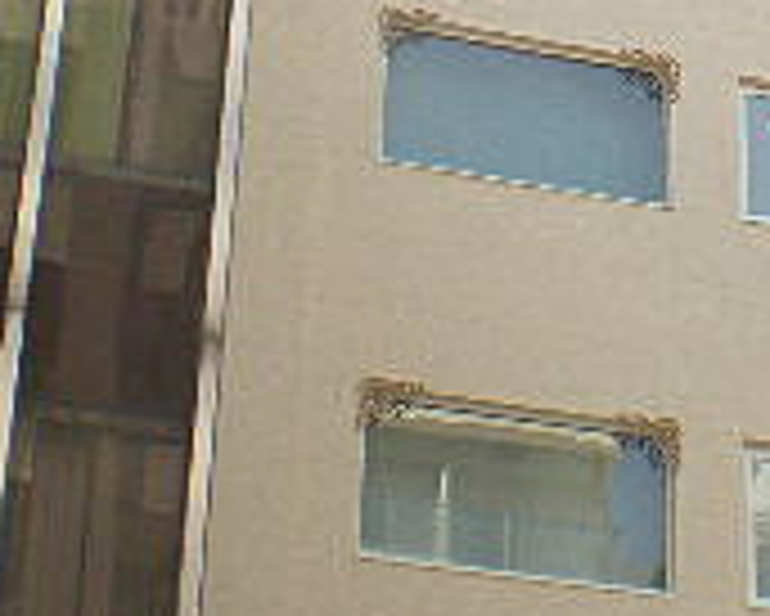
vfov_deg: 11.0
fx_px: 3169
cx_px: 865
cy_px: -40
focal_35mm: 139
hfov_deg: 13.5
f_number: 4.6
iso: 89
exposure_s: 1/215
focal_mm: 6.3
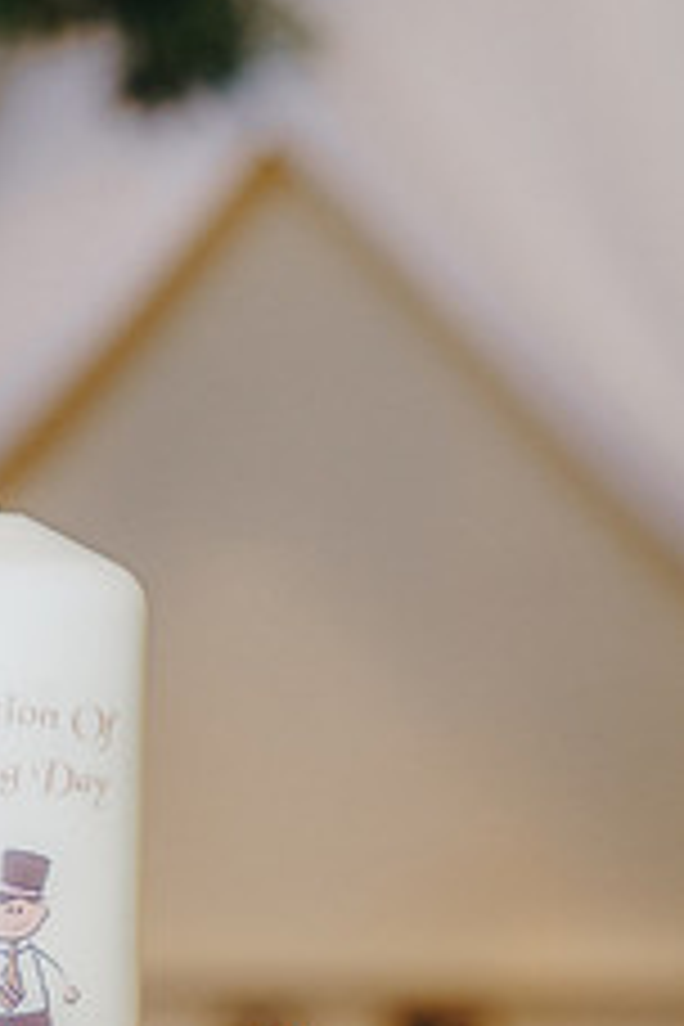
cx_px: 18
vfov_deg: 28.2
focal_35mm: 69
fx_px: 1966
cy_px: 918
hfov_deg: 19.2
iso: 800
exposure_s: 1/200
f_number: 2.2
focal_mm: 35
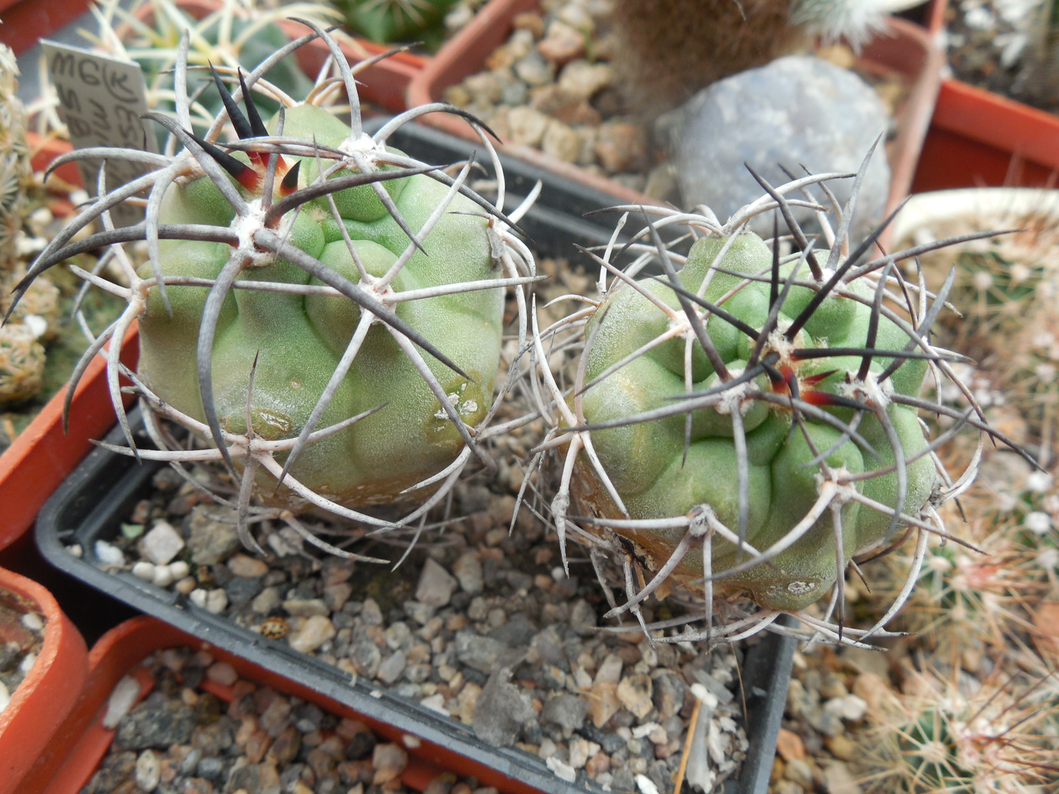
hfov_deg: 58.4
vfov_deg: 45.4
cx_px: 530
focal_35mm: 31
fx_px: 948
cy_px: 397
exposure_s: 1/100
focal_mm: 5.6
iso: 125
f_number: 3.6
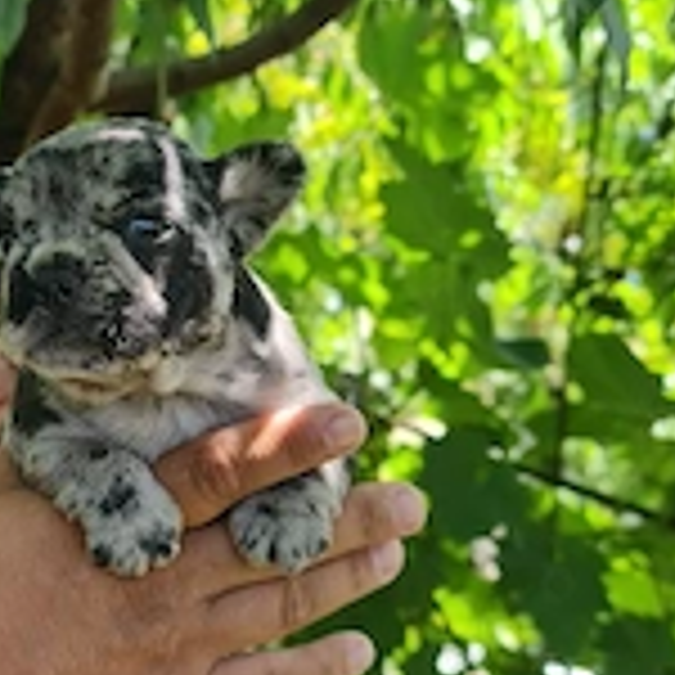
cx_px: 171
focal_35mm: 59
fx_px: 1302
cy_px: 374
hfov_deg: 28.7
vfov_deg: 29.1
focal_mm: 7
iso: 50
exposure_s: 1/103
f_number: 1.8
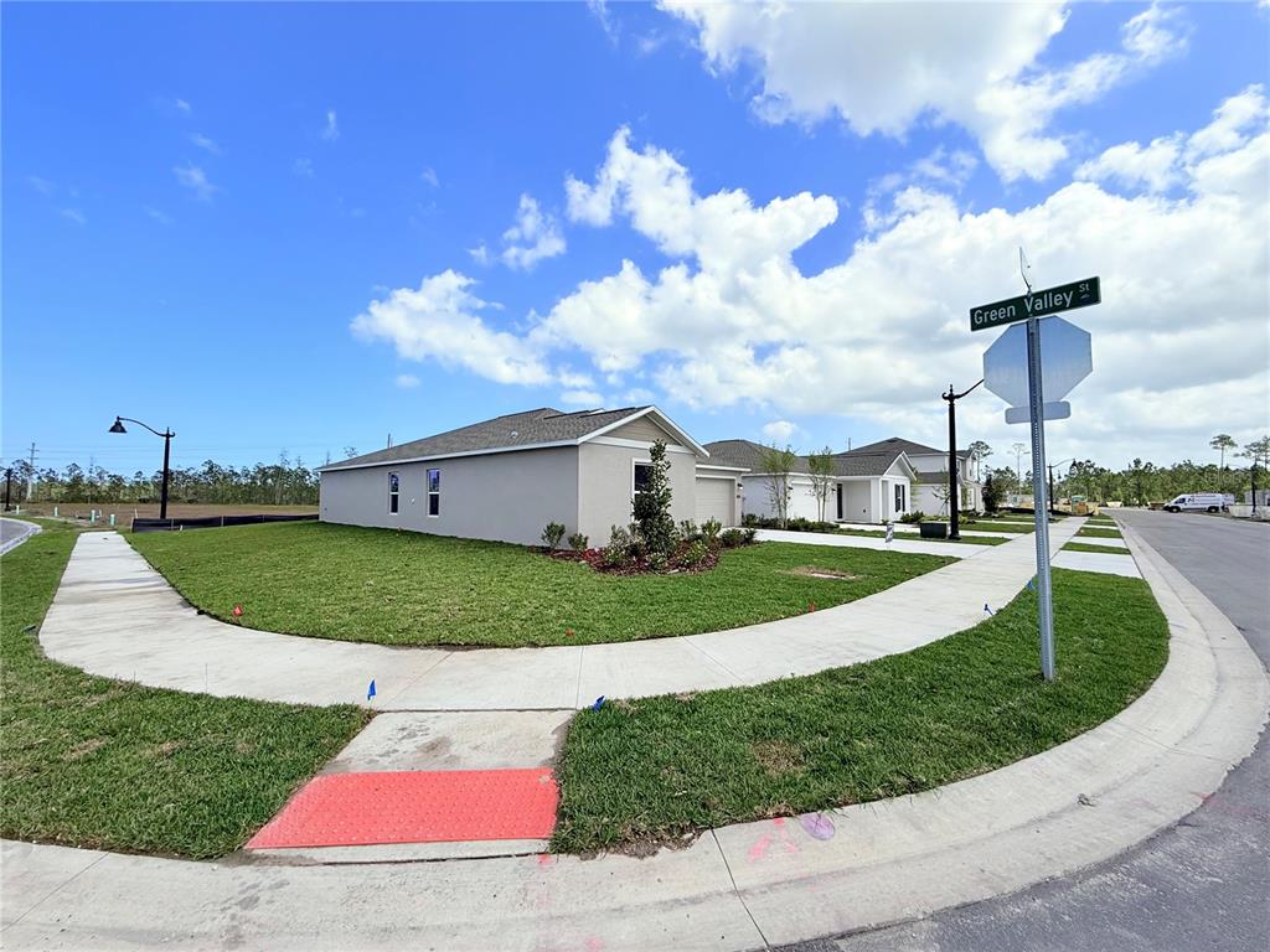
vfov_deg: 85.7
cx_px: 635
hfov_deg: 102.1
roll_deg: +0.0
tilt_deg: +3.0
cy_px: 476
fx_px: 514
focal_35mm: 14
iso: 50
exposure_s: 1/2717
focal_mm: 2.22
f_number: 2.2
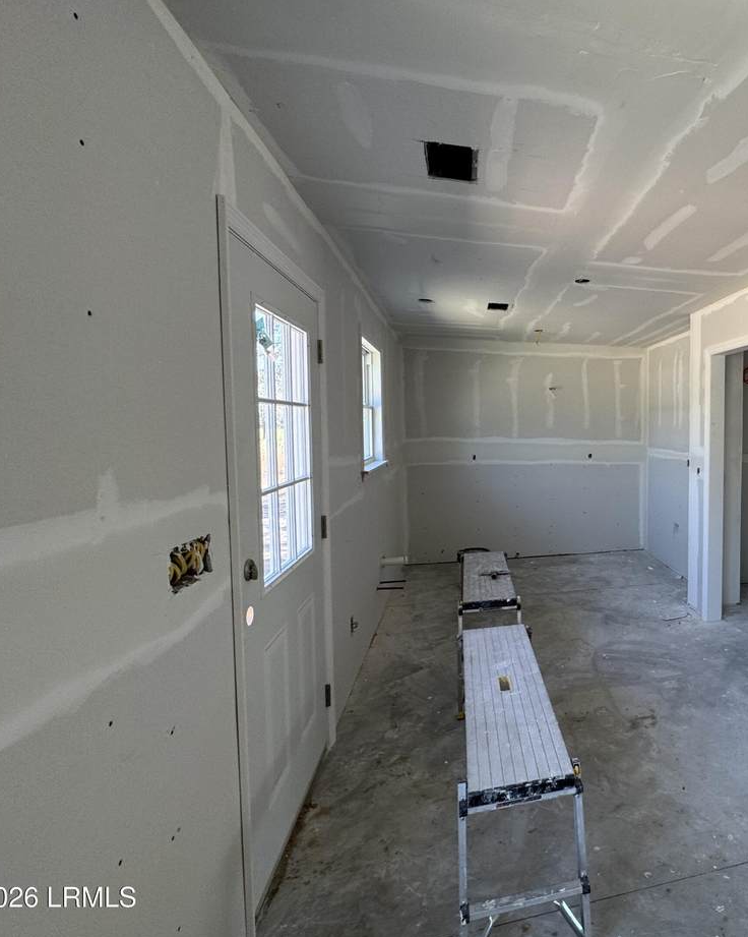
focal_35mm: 19
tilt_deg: -3.5
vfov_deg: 83.3
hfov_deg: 64.2
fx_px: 526
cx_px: 606
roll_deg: -0.5
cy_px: 454
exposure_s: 1/99
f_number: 2.2
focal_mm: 2.22
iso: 100
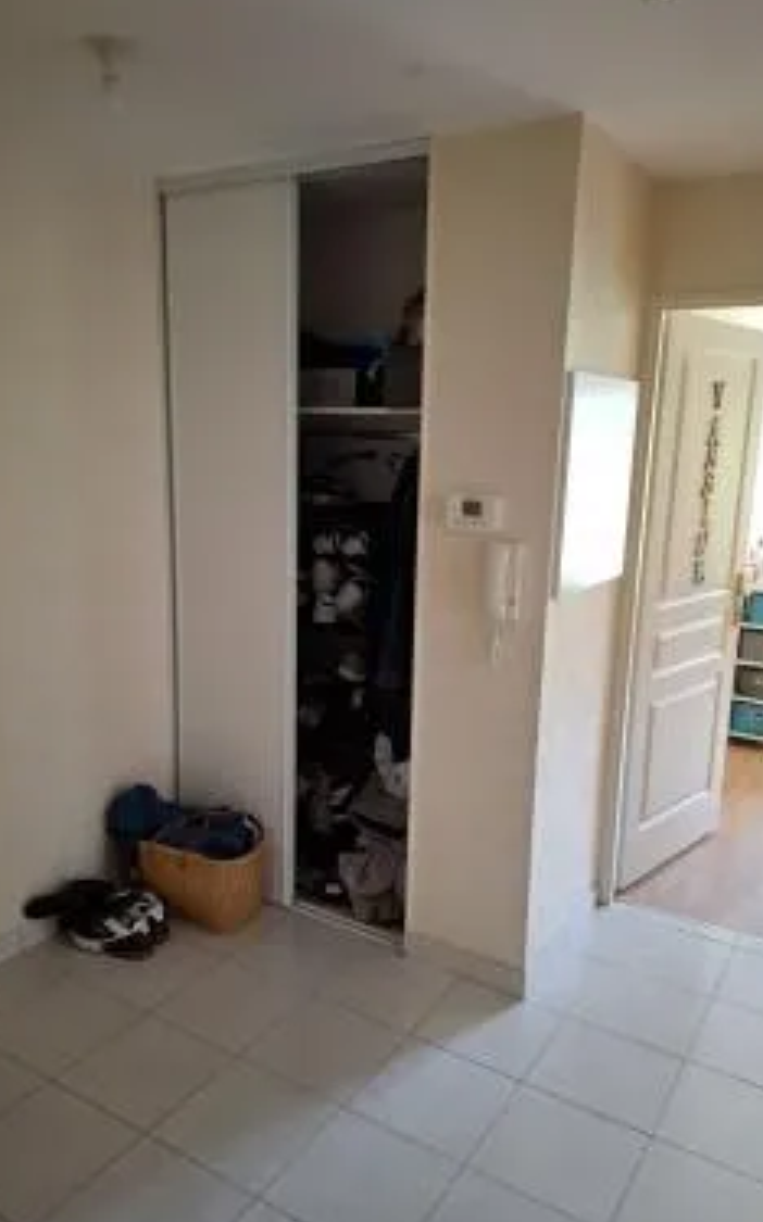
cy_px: 632
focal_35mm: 26
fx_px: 866
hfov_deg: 47.5
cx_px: 359
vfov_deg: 70.4
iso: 200
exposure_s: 1/50
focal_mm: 5.54
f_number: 1.8
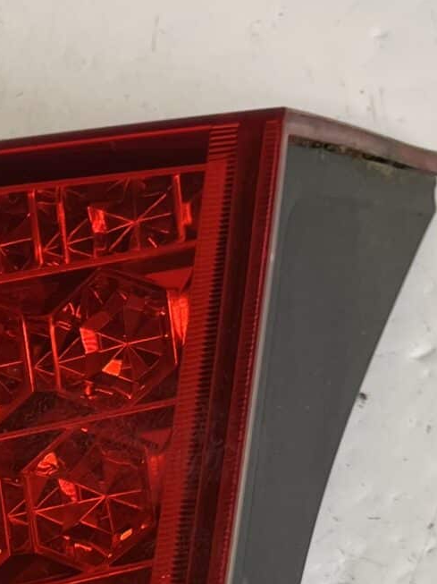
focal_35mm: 102
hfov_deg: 13.7
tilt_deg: -77.3
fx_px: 1719
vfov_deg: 16.8
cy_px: 971
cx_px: -206
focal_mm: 5.1
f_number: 1.6
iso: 32
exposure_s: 1/102
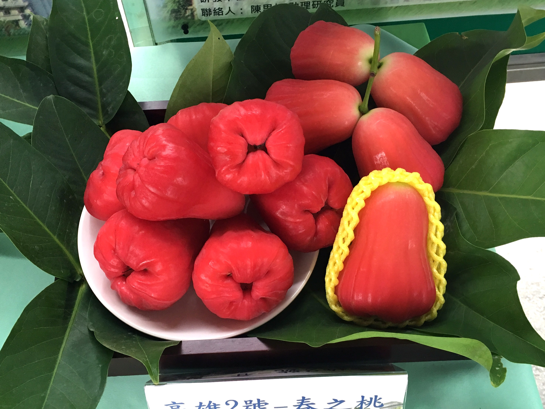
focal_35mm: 29
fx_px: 457
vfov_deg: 48.2
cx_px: 272
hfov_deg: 61.7
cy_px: 204
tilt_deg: -57.0
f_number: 2.2
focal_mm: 4.15
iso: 40
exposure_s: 1/30
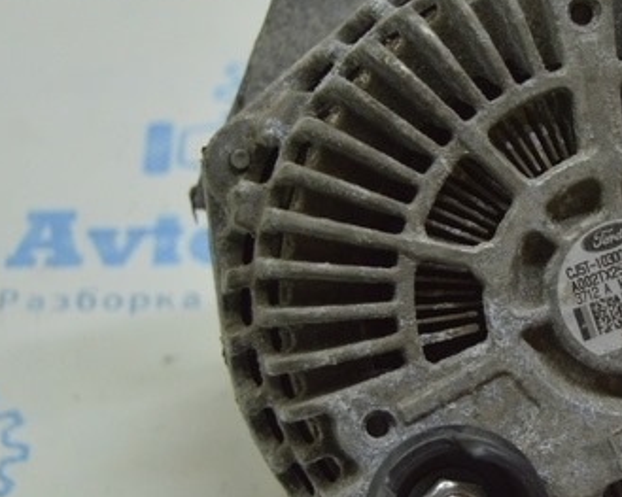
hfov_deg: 16.7
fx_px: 2098
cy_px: 298
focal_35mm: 114
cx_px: 522
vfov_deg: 13.5
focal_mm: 26
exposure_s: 1/100
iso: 400
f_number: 4
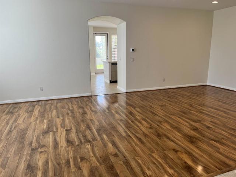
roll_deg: +0.7
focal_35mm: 26
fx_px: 177
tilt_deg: -10.5
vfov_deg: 53.1
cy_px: 88
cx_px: 118
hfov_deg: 67.3
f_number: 1.6
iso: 40
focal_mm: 5.1
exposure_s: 1/120
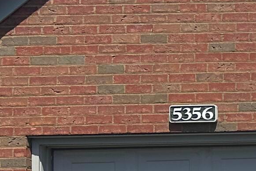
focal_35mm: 129
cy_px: 138
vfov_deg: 10.6
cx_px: 562
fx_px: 917
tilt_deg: +5.2
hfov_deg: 13.0
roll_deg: +1.8
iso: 80
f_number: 1.78
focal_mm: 6.86
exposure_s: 1/7576
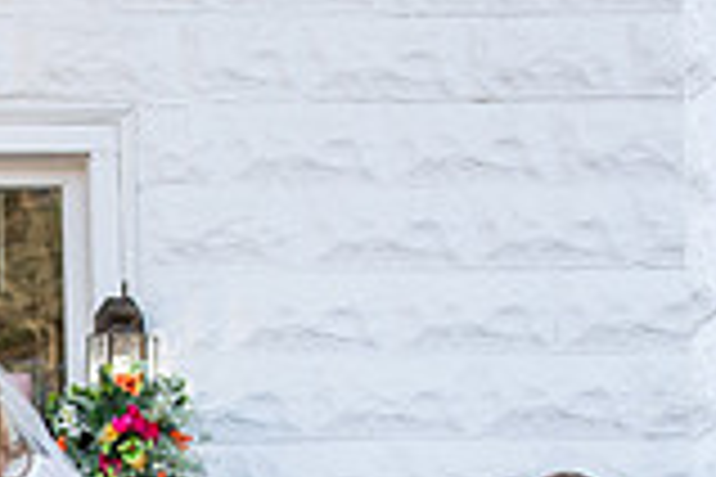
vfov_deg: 5.3
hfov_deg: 8.0
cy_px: 758
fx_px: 5071
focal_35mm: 255
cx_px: -194
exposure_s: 1/320
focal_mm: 70
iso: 200
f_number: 3.5
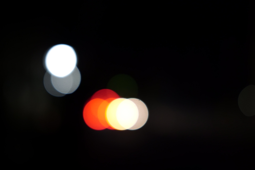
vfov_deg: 29.9
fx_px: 319
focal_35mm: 45
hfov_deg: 43.6
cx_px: 128
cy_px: 85
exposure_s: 1/160
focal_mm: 45
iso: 6400
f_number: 2.8
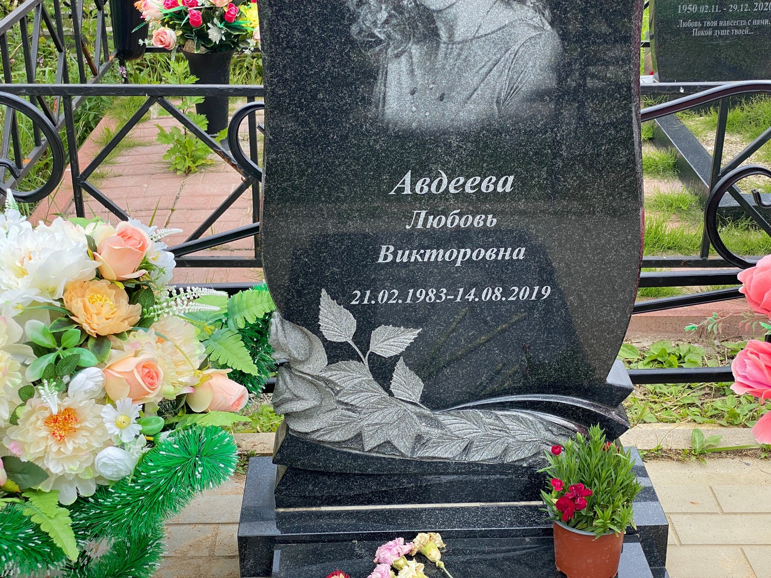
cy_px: 289
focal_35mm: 52
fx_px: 1158
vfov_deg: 28.0
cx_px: 386
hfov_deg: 36.8
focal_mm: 6
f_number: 2
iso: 20
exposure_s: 1/505
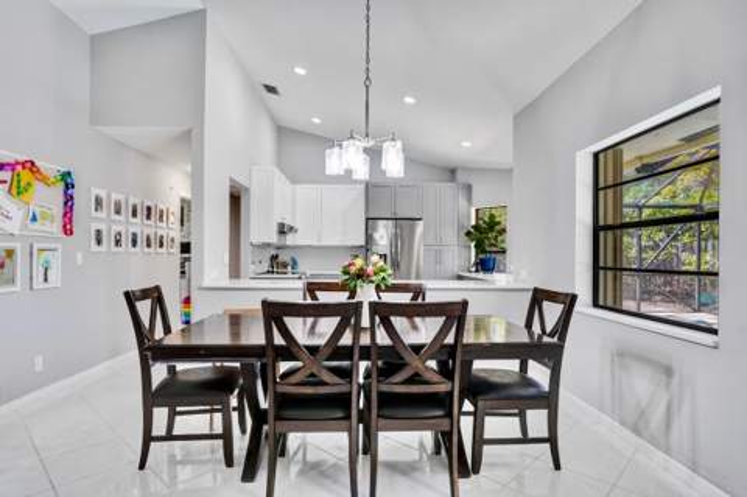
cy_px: 248
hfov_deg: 87.0
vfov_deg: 64.4
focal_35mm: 19
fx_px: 394
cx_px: 374
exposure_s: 1/800
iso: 800
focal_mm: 19
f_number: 2.8
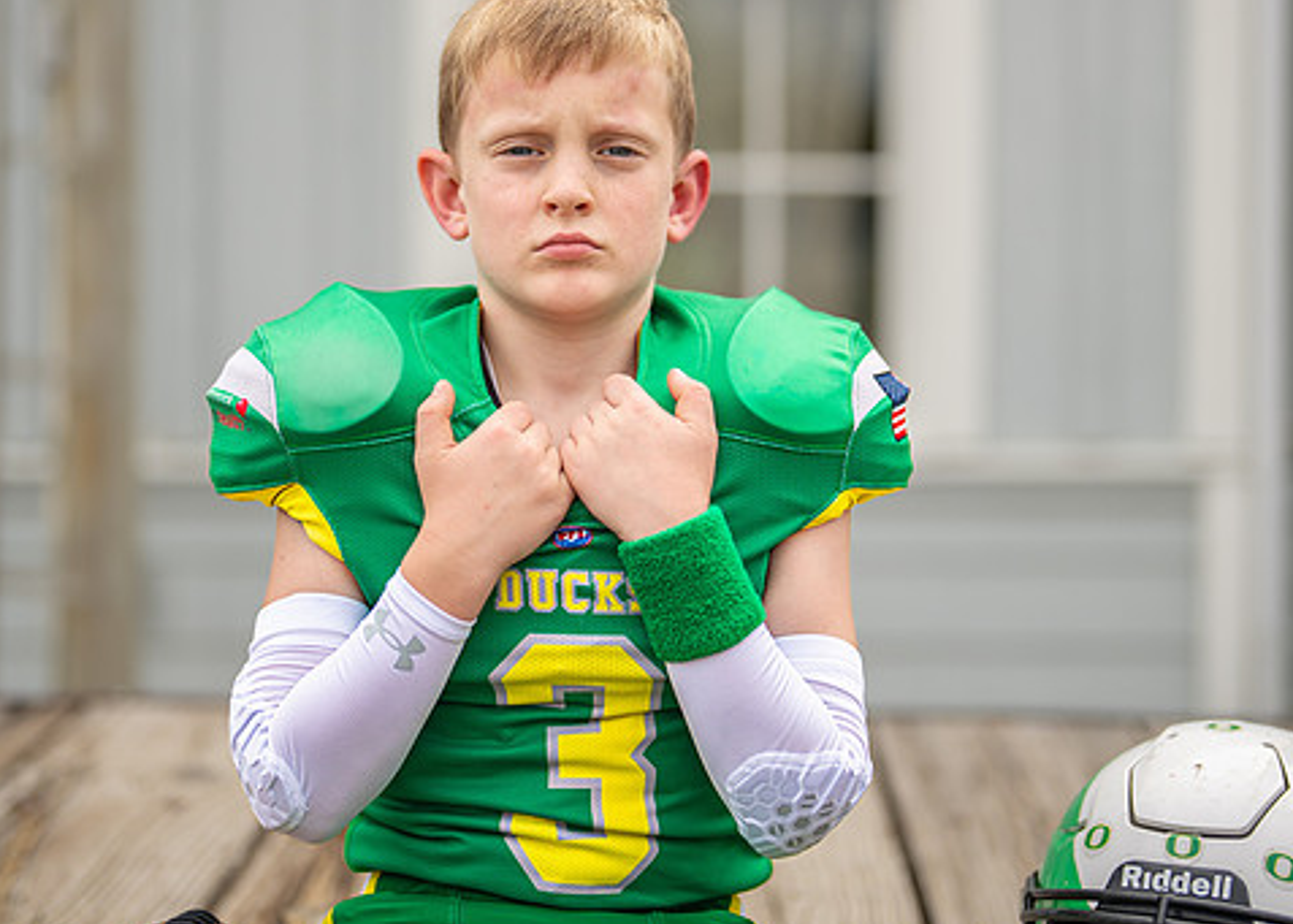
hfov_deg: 26.8
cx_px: 614
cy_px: 325
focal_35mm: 74
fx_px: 2718
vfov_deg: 19.3
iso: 125
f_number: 1.2
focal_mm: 50
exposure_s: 1/2000
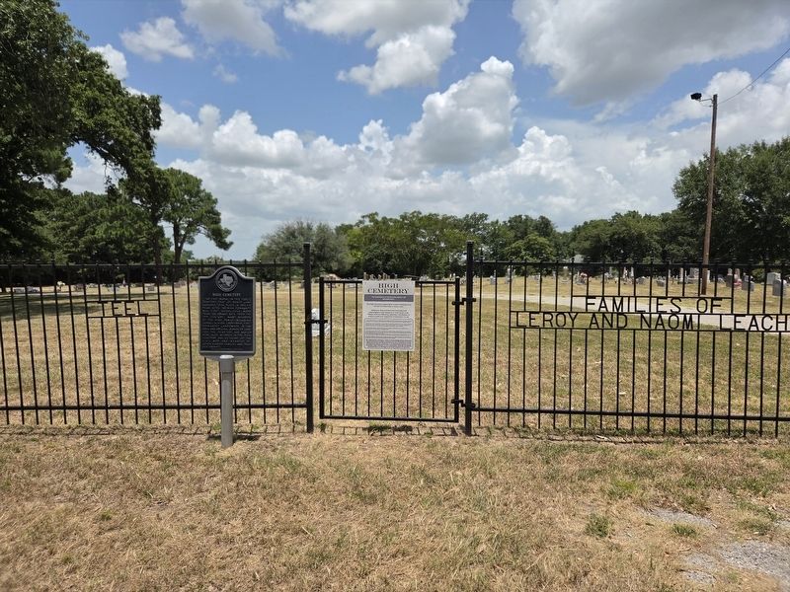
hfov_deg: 73.9
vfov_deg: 58.9
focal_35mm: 23
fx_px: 525
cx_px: 395
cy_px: 296
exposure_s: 1/5860
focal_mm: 5.4
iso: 80
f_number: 1.8
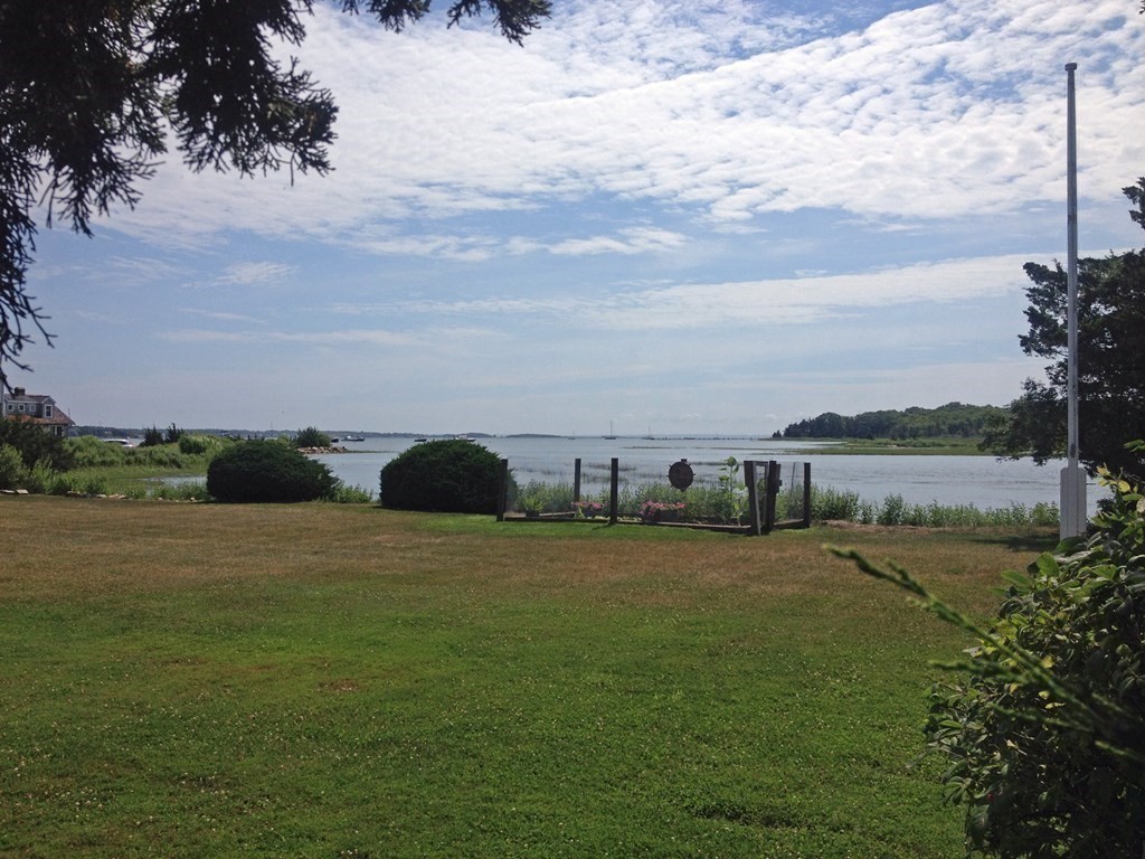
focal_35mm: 35
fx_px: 1158
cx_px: 572
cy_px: 430
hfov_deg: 52.6
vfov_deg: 40.7
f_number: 2.4
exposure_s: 1/3953
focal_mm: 4.28
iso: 50
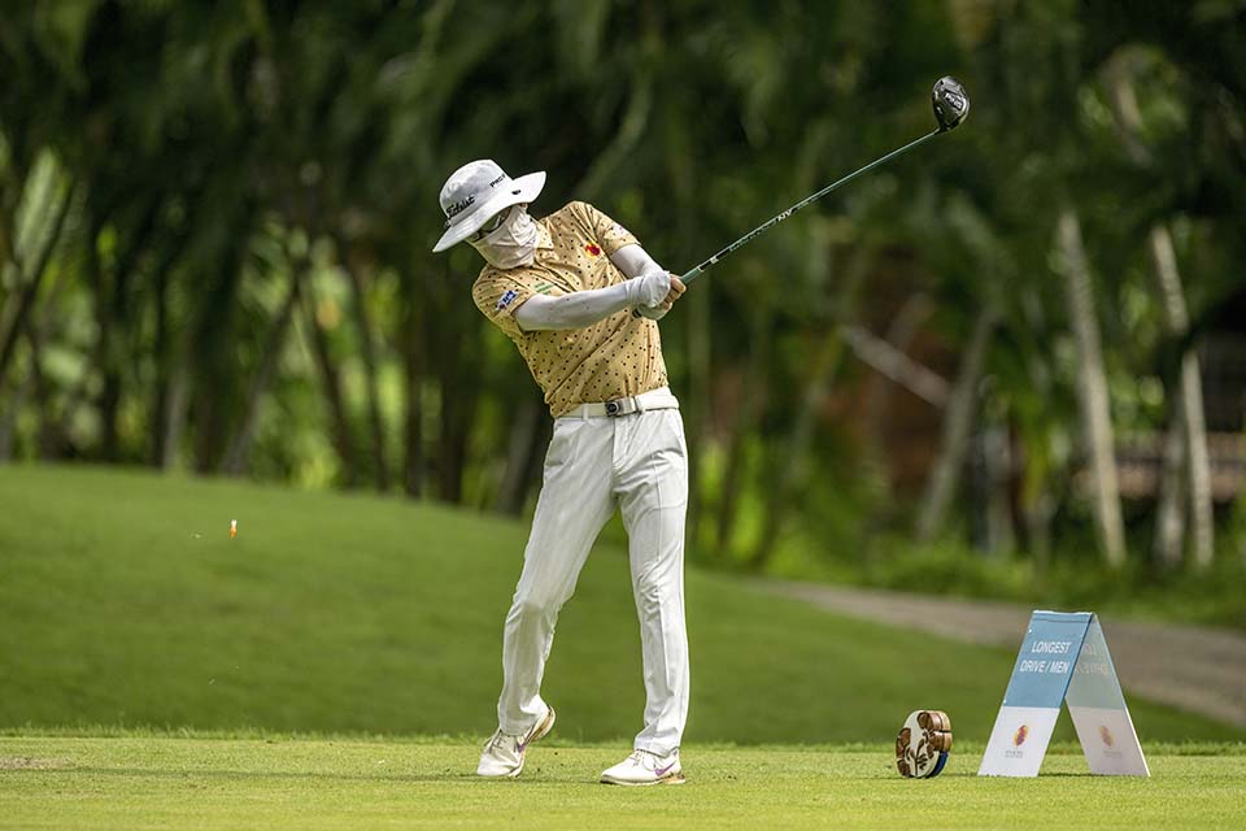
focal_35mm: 400
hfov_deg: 5.2
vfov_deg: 3.4
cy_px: 416
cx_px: 623
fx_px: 13843
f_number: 3.5
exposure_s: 1/8000
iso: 400
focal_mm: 400
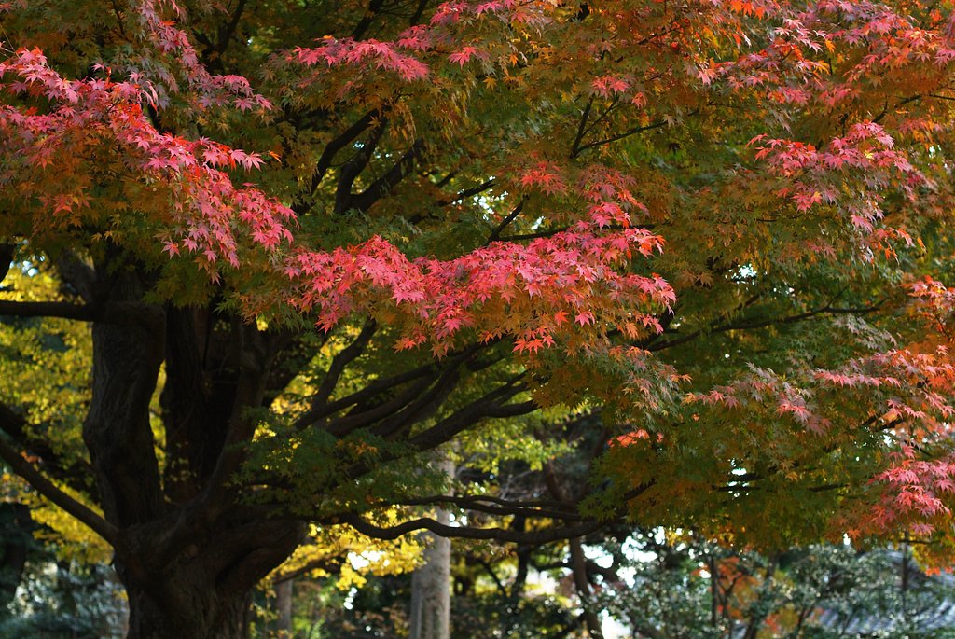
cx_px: 478
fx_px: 1992
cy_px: 320
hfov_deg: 27.0
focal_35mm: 75
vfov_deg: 18.2
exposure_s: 1/180
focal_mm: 50
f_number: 3.3
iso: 200
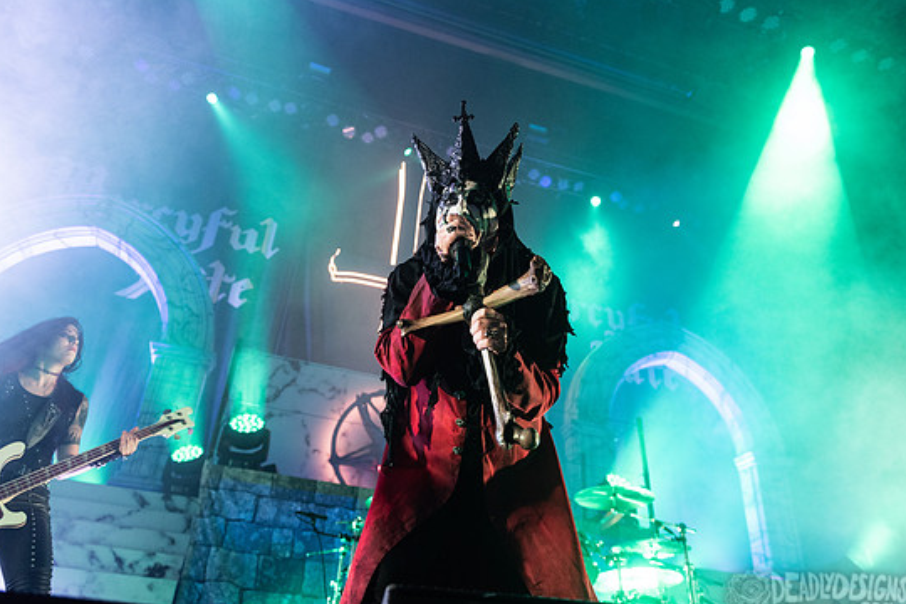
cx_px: 438
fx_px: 730
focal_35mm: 29
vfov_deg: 45.0
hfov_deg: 63.6
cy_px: 306
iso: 2000
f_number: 3.2
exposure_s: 1/320
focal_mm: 27
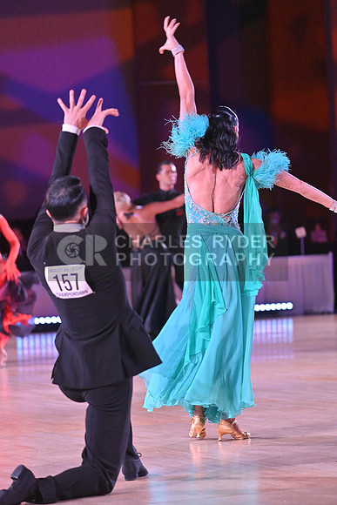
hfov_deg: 7.9
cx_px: 168
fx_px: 2456
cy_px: 252
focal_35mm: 175
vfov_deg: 11.7
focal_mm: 175
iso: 4000
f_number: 4
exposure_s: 1/400
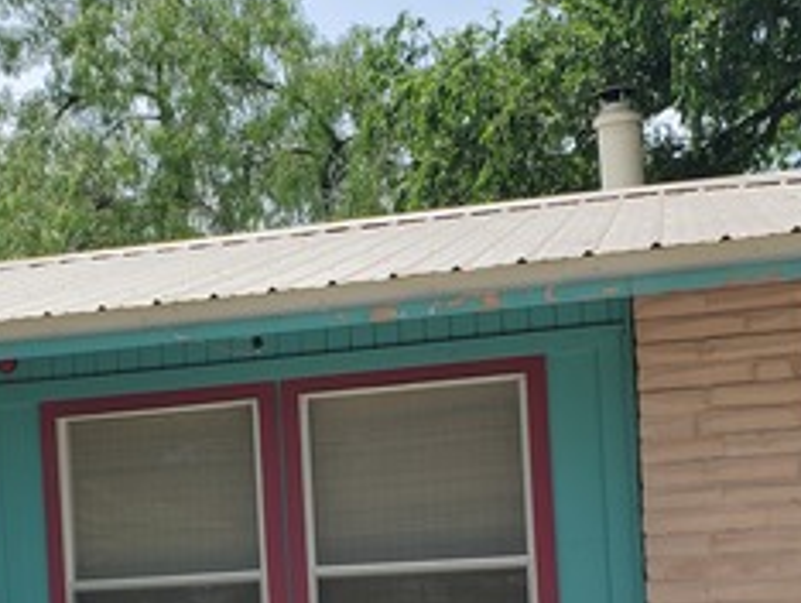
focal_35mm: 71
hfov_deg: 26.7
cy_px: 534
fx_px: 1645
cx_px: 123
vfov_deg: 20.4
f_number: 2.4
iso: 50
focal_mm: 4.3
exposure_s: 1/1454
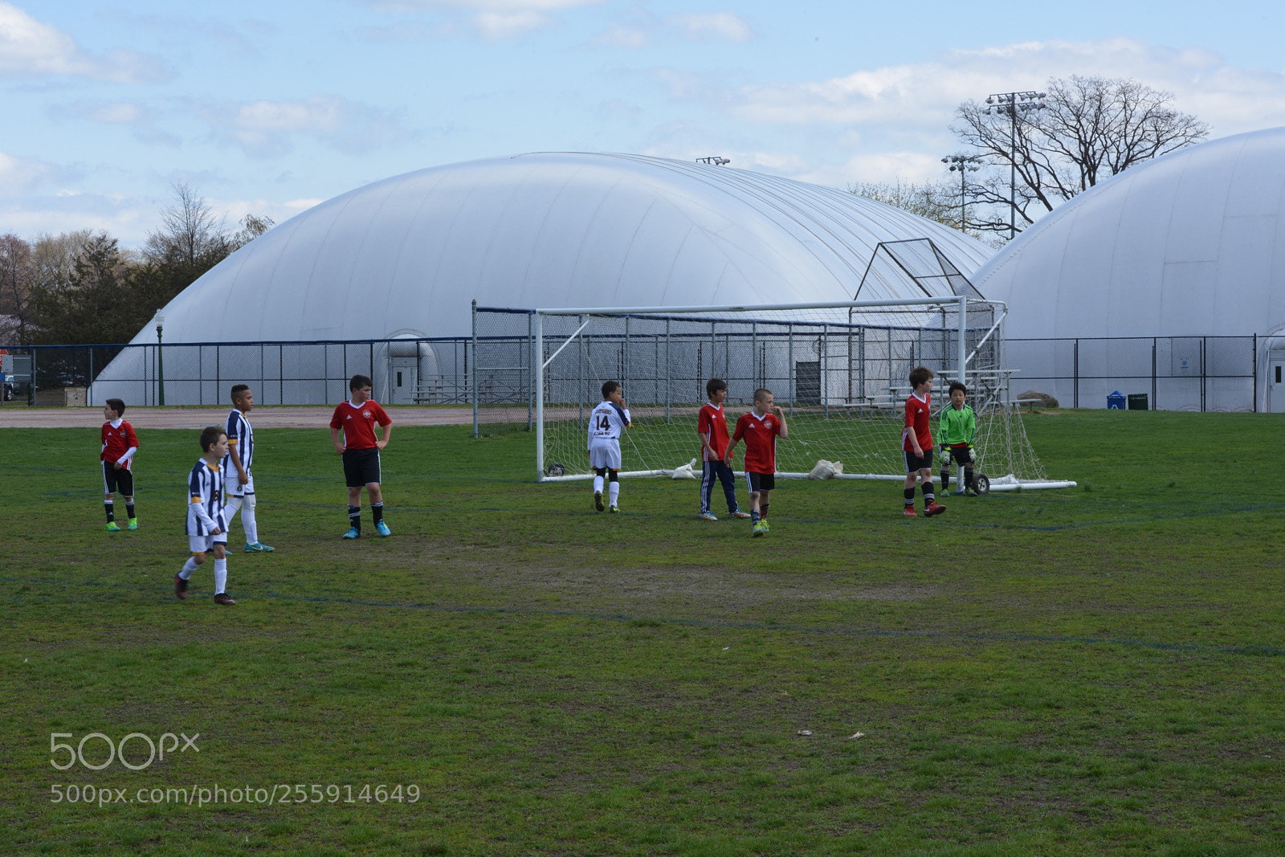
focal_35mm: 85
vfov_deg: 16.1
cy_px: 428
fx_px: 3034
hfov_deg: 23.9
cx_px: 642
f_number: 22
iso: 360
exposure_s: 1/80
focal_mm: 85
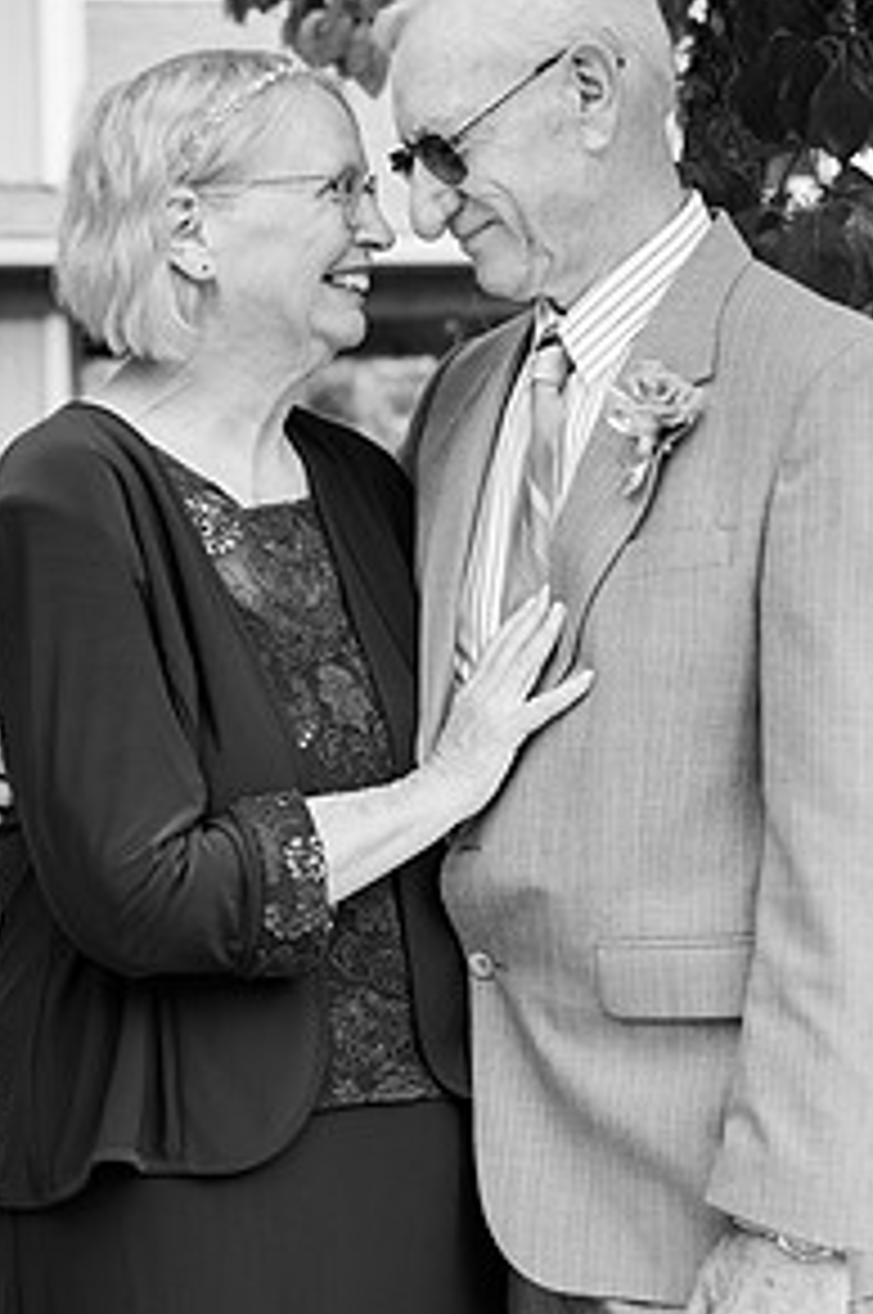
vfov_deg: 18.9
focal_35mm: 108
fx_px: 3938
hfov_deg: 12.7
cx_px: 400
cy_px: 680
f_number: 5
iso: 400
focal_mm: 70
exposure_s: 1/500
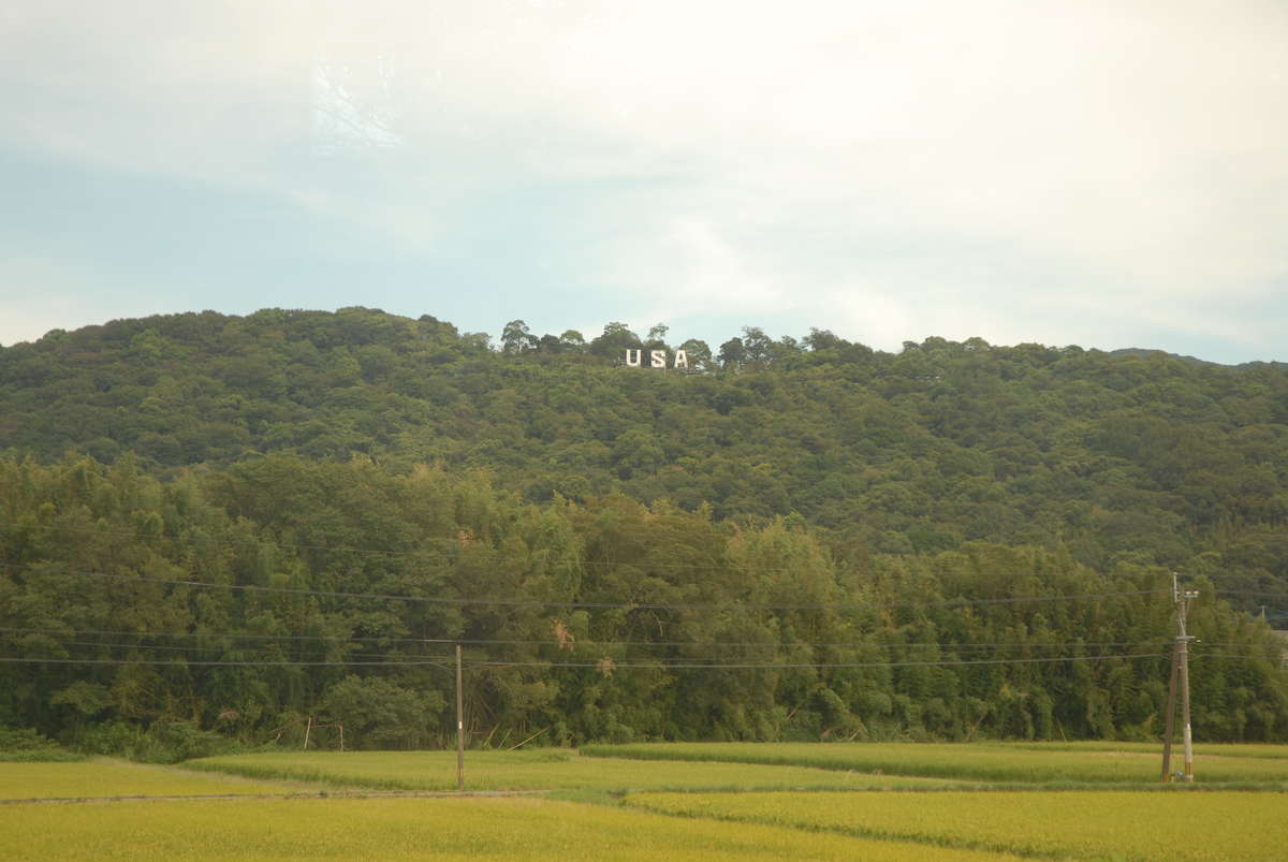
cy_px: 431
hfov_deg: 24.2
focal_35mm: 84
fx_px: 3009
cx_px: 644
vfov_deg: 16.3
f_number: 4.5
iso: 160
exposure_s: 1/125
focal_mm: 56
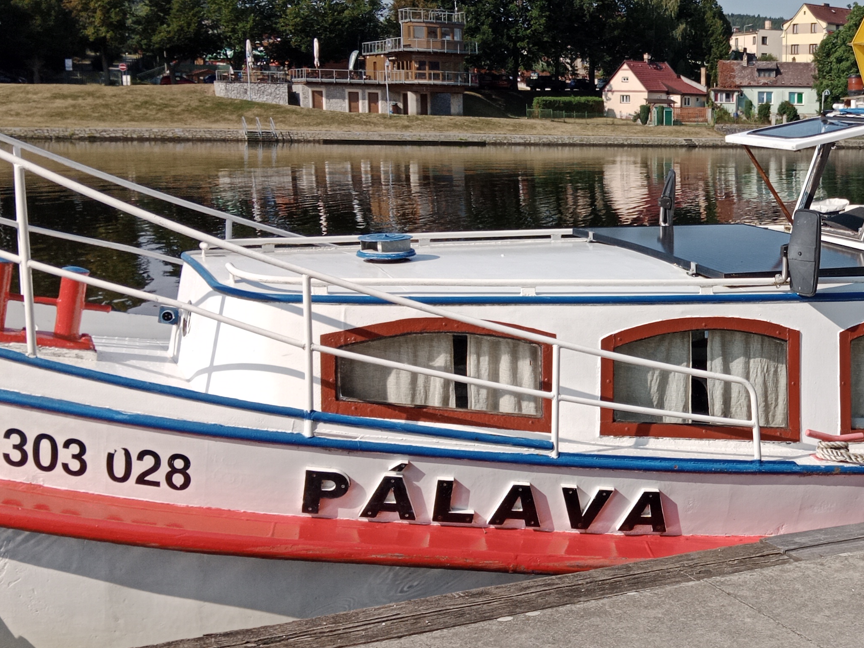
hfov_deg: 34.7
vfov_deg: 28.0
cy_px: 344
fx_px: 1298
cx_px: 778
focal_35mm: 52
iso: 101
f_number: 1.8
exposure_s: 1/923
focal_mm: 3.96
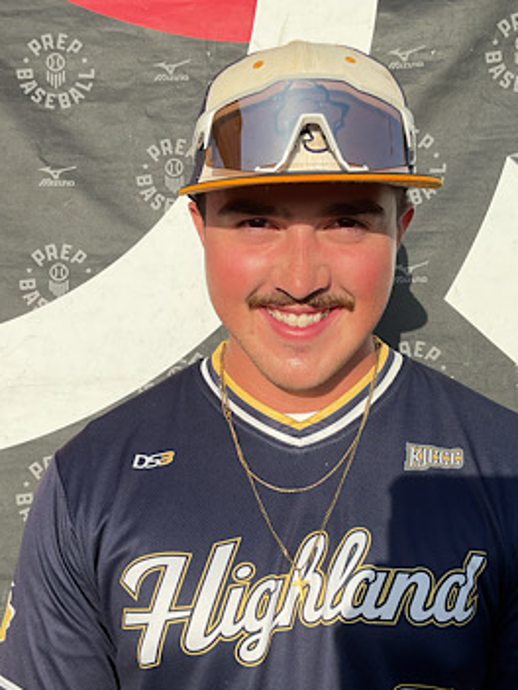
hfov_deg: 42.9
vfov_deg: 55.2
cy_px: 390
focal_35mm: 33
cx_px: 255
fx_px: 658
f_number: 1.8
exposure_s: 1/2141
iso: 16
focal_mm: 3
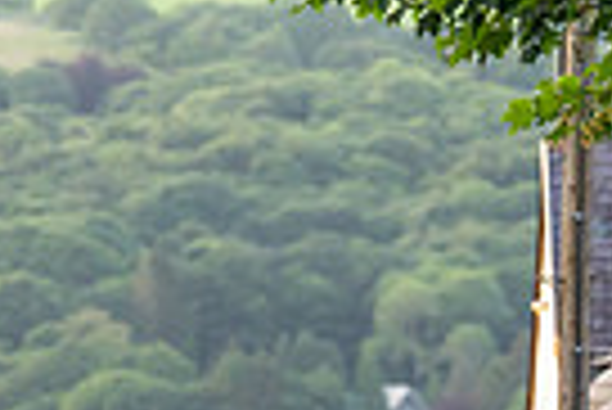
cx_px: 166
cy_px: 867
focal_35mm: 517
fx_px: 8798
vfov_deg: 2.7
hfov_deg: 4.0
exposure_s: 1/1000
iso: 2000
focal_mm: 121
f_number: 2.8
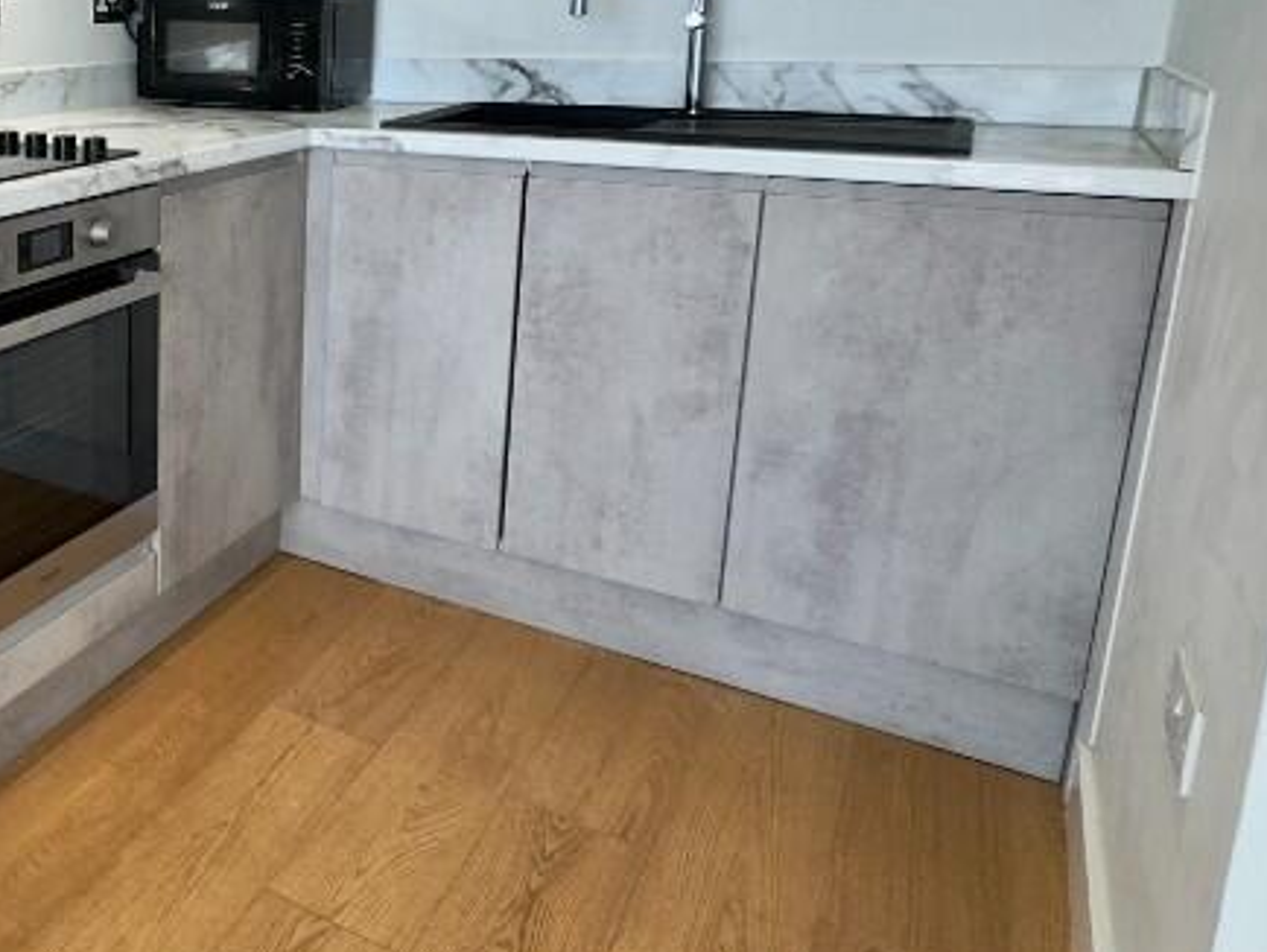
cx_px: 18
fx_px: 1209
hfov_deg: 46.8
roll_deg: +1.4
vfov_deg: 41.8
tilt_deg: -11.2
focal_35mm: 33
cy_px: 245
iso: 125
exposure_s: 1/100
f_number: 2.2
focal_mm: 2.22
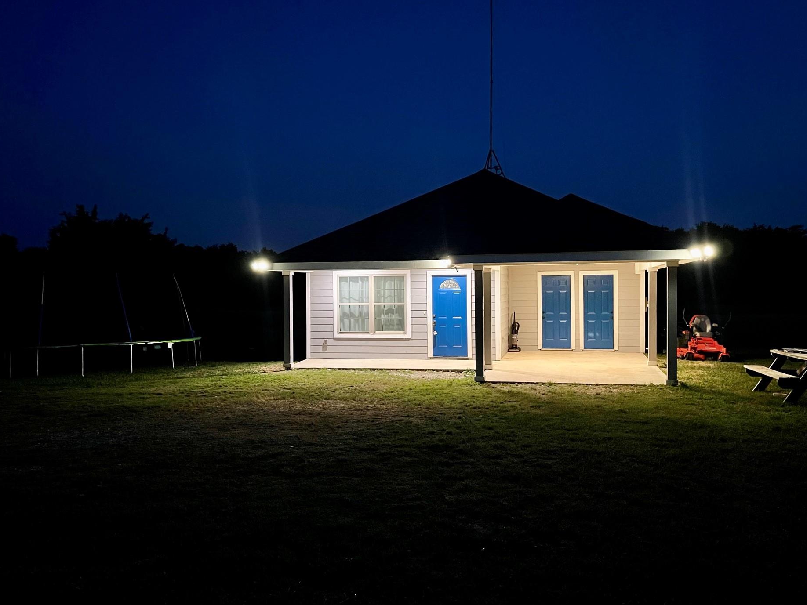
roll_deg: +0.5
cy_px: 294
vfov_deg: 48.2
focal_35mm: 29
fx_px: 676
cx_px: 425
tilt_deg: -1.3
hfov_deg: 61.6
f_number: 1.6
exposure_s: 1/30
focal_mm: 5.1
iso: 1000
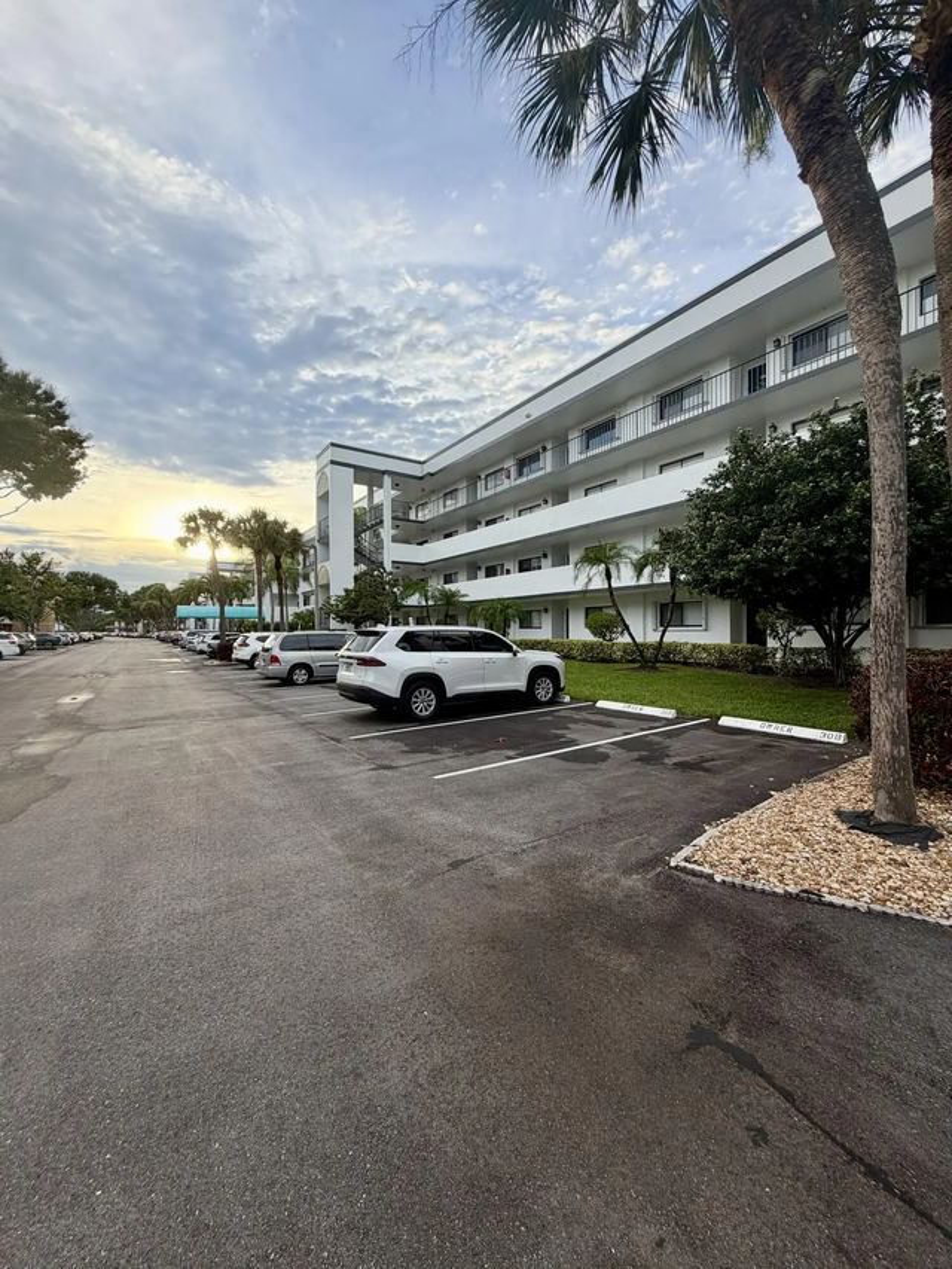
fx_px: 513
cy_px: 634
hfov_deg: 85.7
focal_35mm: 14
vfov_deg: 102.1
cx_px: 476
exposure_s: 1/502
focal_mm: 2.22
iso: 50
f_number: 2.2
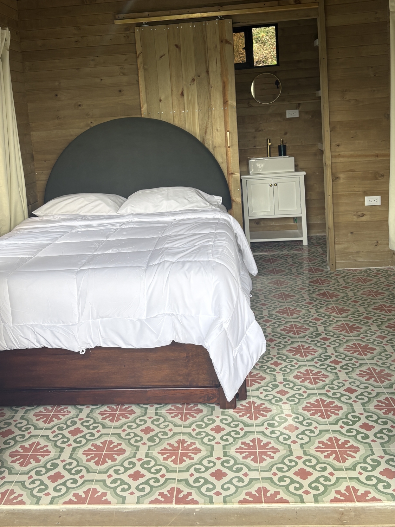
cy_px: 187
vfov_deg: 49.5
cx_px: 169
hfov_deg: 38.6
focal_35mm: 37
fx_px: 563
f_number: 1.6
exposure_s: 1/181
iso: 40
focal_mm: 5.96
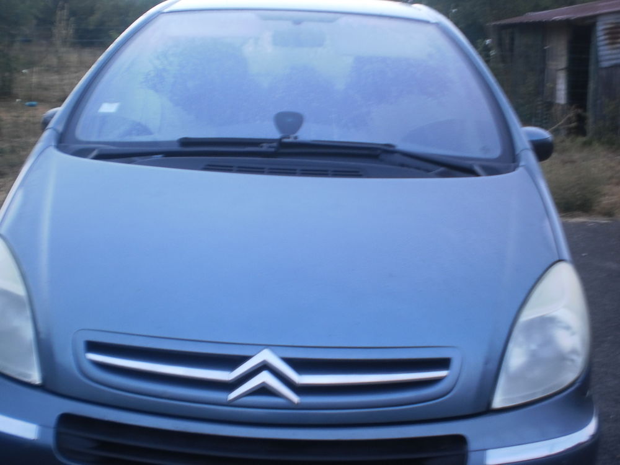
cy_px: 232
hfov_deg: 44.8
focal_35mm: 42
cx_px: 310
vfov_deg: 34.3
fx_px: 752
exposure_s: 1/15
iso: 125
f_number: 3.5
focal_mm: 7.4
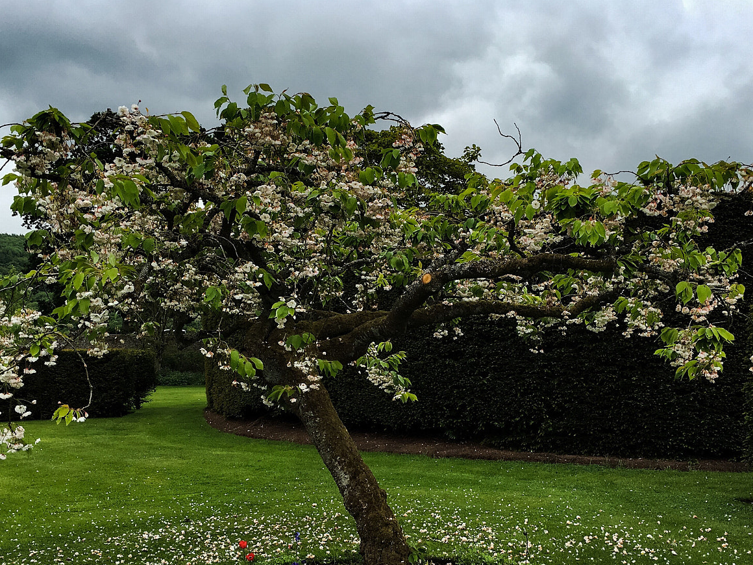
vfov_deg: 35.6
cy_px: 372
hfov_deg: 46.8
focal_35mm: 40
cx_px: 376
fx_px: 870
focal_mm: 4.15
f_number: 2.2
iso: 25
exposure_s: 1/635
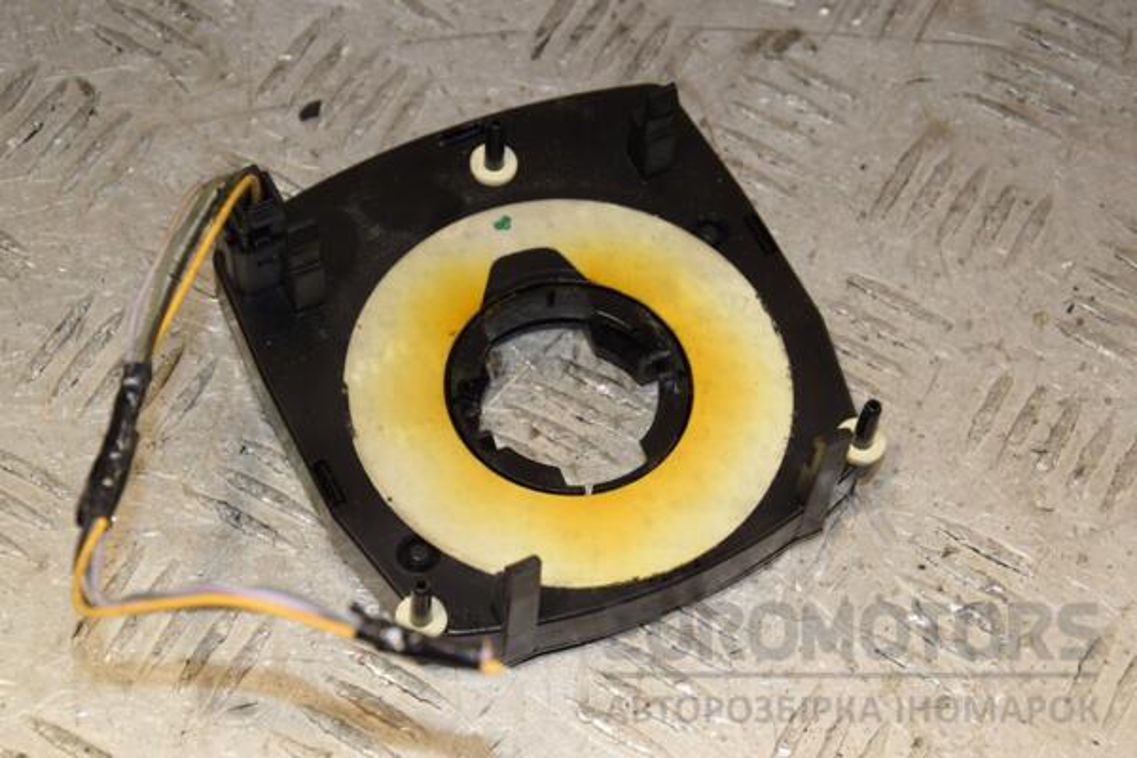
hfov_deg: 21.9
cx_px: 568
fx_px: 2937
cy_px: 379
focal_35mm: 93
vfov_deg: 14.7
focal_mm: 62
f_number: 8
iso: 800
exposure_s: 1/200
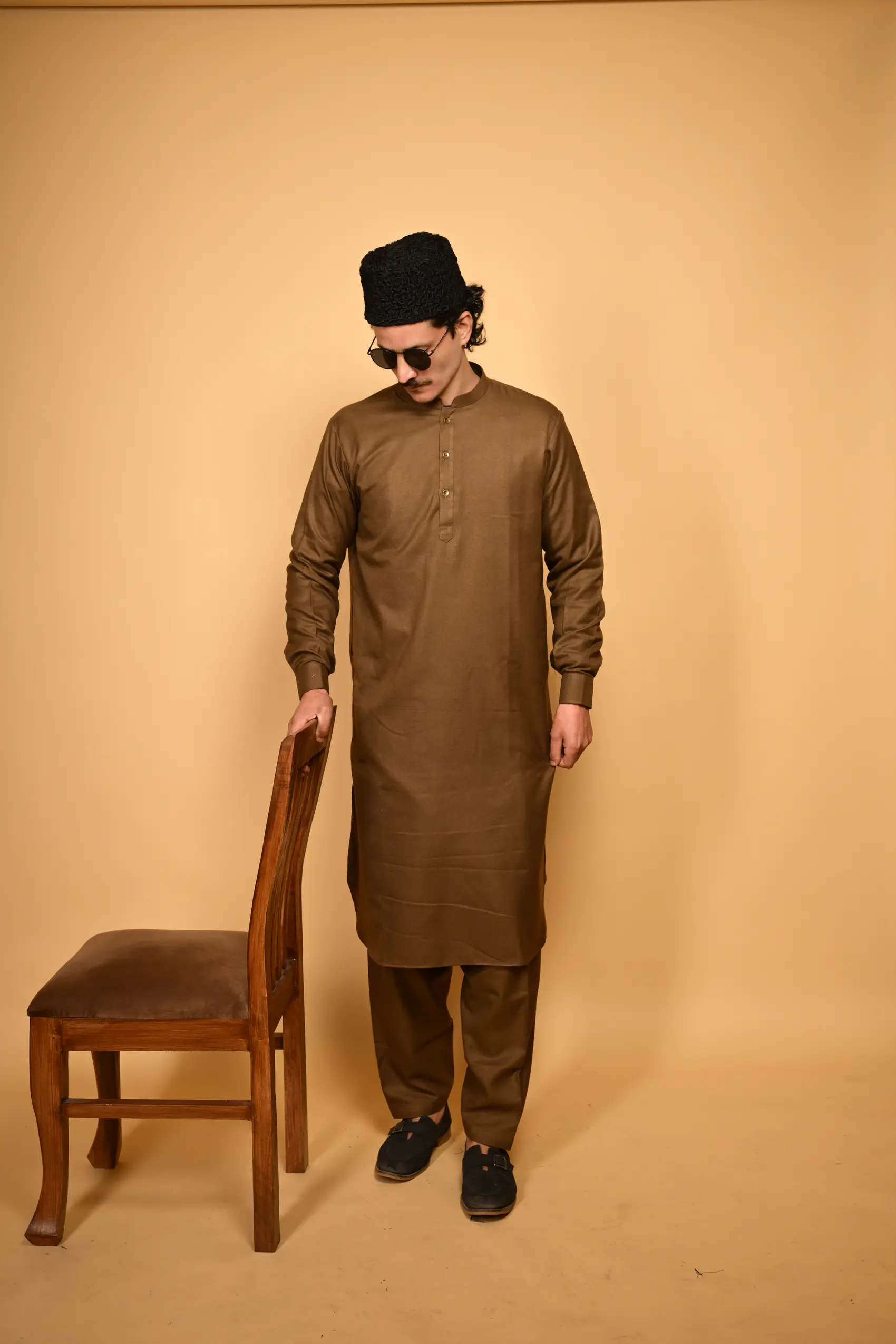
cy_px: 672
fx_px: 1605
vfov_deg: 45.4
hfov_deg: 31.2
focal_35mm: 43
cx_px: 448
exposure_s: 1/200
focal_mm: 43
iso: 160
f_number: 6.3
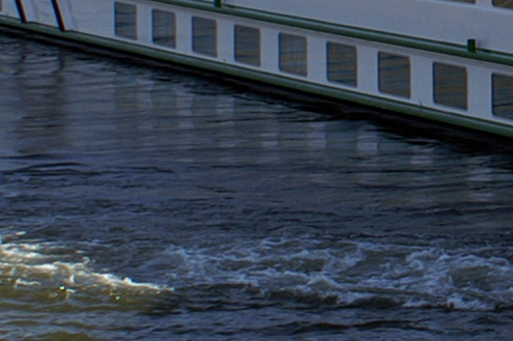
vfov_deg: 5.7
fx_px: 3374
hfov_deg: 8.4
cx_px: 881
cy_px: -221
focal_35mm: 237
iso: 100
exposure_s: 1/300
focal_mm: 26
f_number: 8
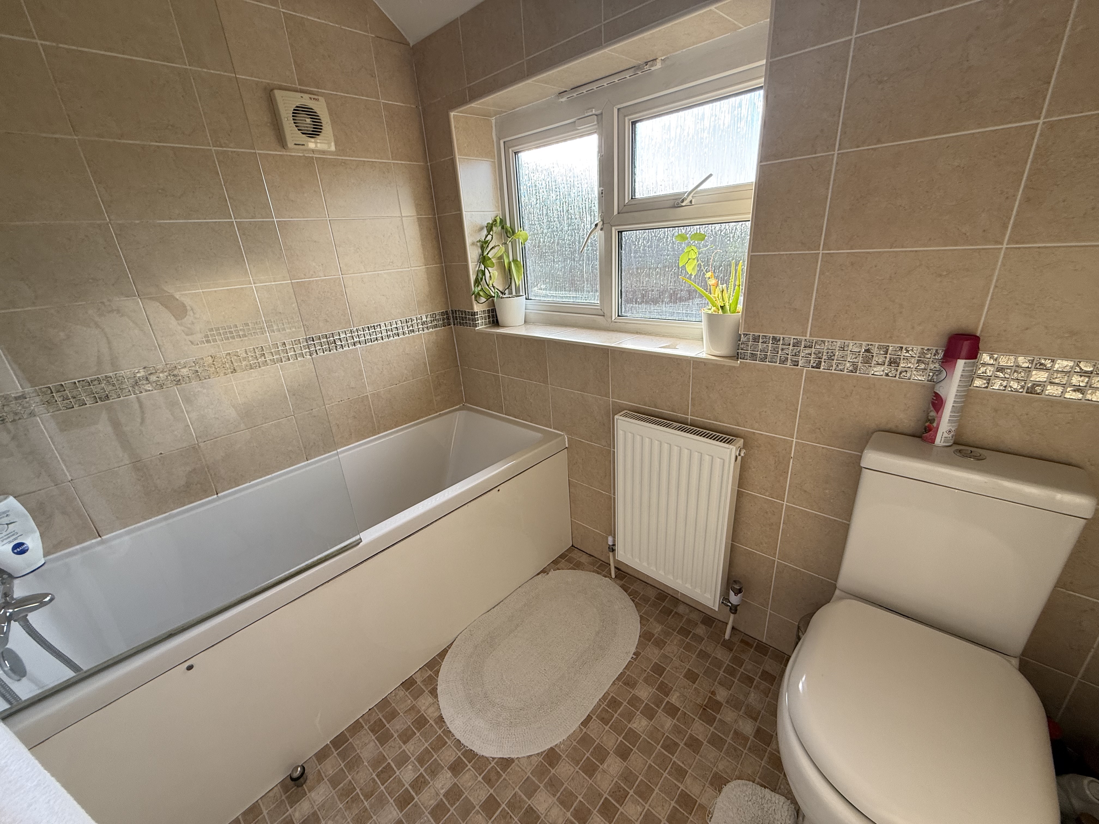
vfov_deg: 85.7
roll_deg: +4.5
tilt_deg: -21.1
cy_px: 412
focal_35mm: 14
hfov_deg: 102.1
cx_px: 550
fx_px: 444
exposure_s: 1/99
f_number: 2.2
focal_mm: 2.22
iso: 80
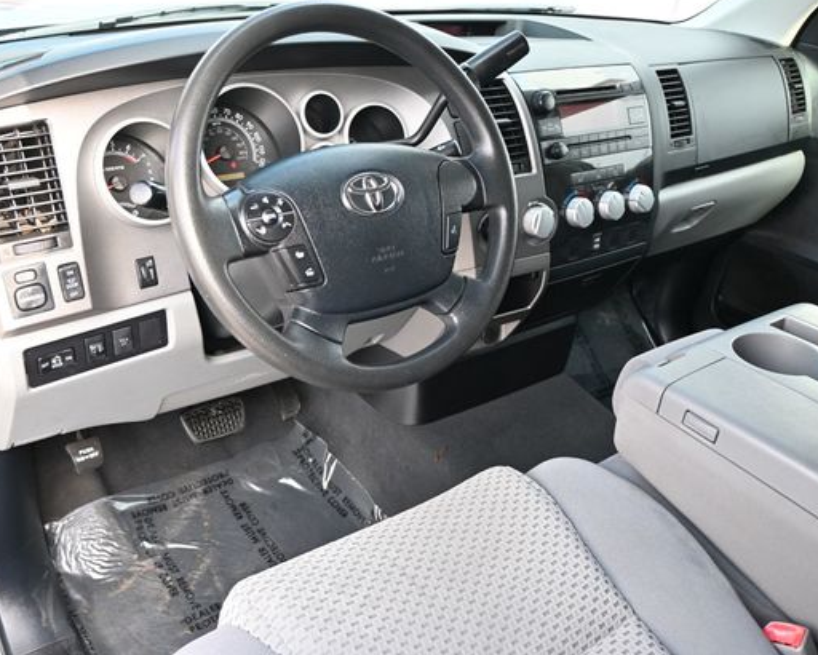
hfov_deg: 52.4
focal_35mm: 34
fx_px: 831
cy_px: 318
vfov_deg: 43.0
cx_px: 425
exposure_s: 1/125
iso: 720
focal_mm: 19.5
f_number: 3.8
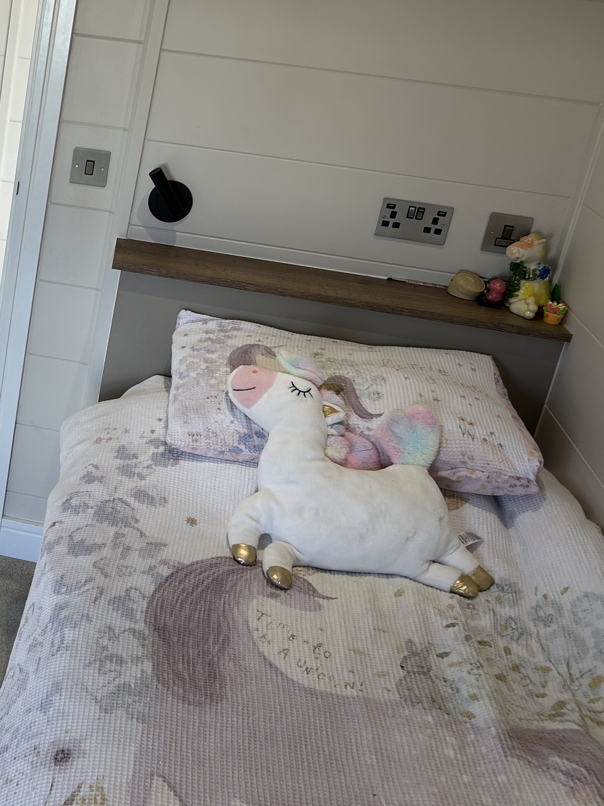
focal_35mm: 48
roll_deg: -5.3
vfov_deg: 39.4
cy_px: 298
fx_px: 1117
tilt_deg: -19.8
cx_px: -87
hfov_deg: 27.3
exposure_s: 1/114
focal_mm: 5.7
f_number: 1.5
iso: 32
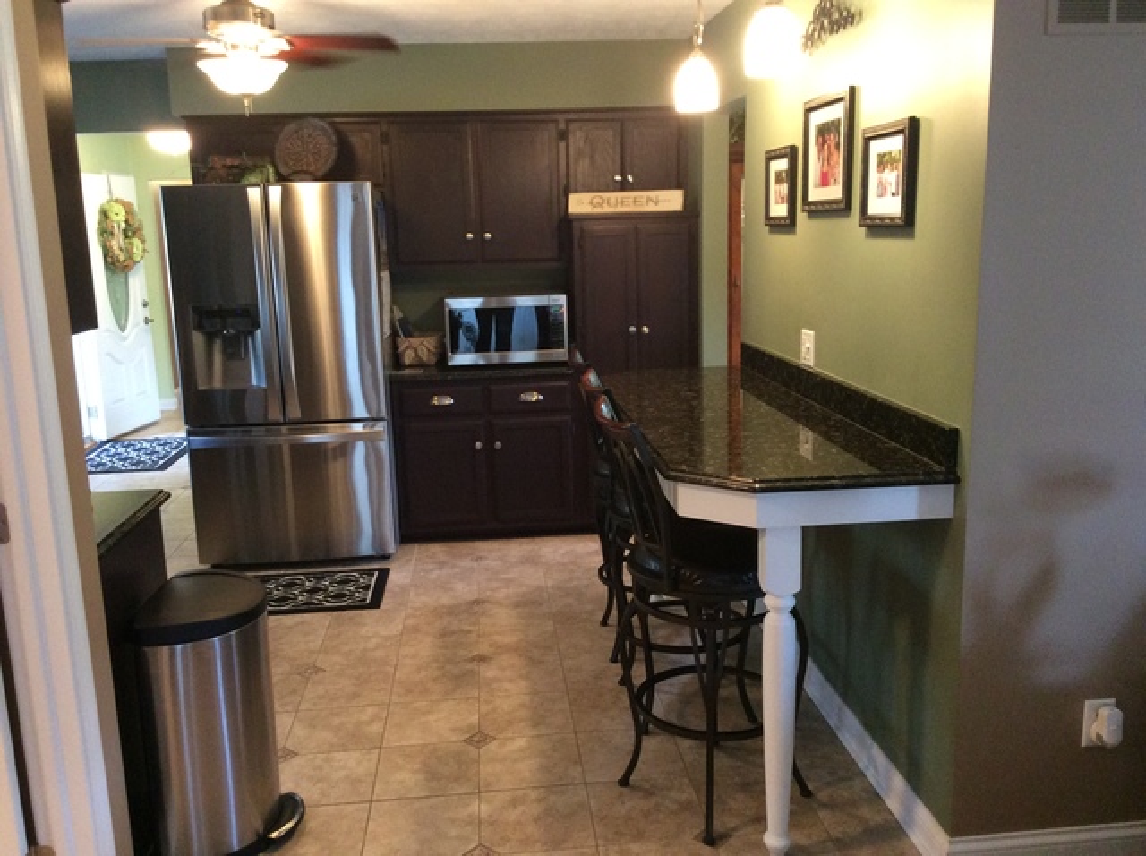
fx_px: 1058
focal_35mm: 32
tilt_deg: -12.1
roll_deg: +1.9
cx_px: 573
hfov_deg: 56.9
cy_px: 428
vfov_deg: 44.1
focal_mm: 3.3
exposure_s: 1/24
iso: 200
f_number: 2.4
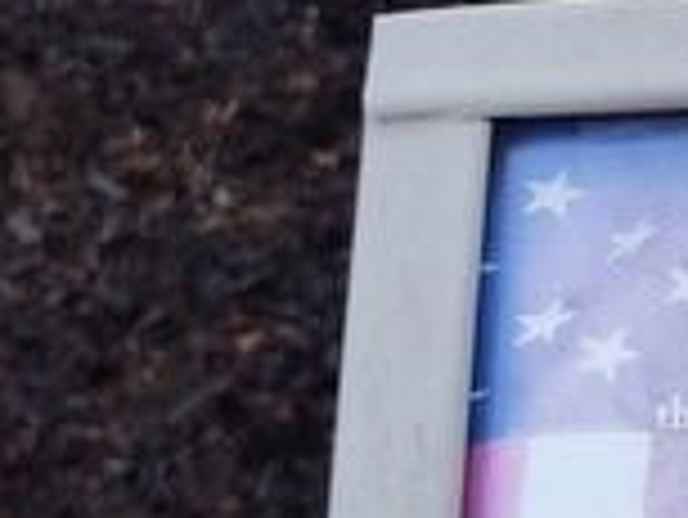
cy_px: 766
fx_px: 2387
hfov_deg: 13.2
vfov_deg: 11.8
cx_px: 1542
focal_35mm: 120
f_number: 1.8
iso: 125
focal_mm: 5.56
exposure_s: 1/200
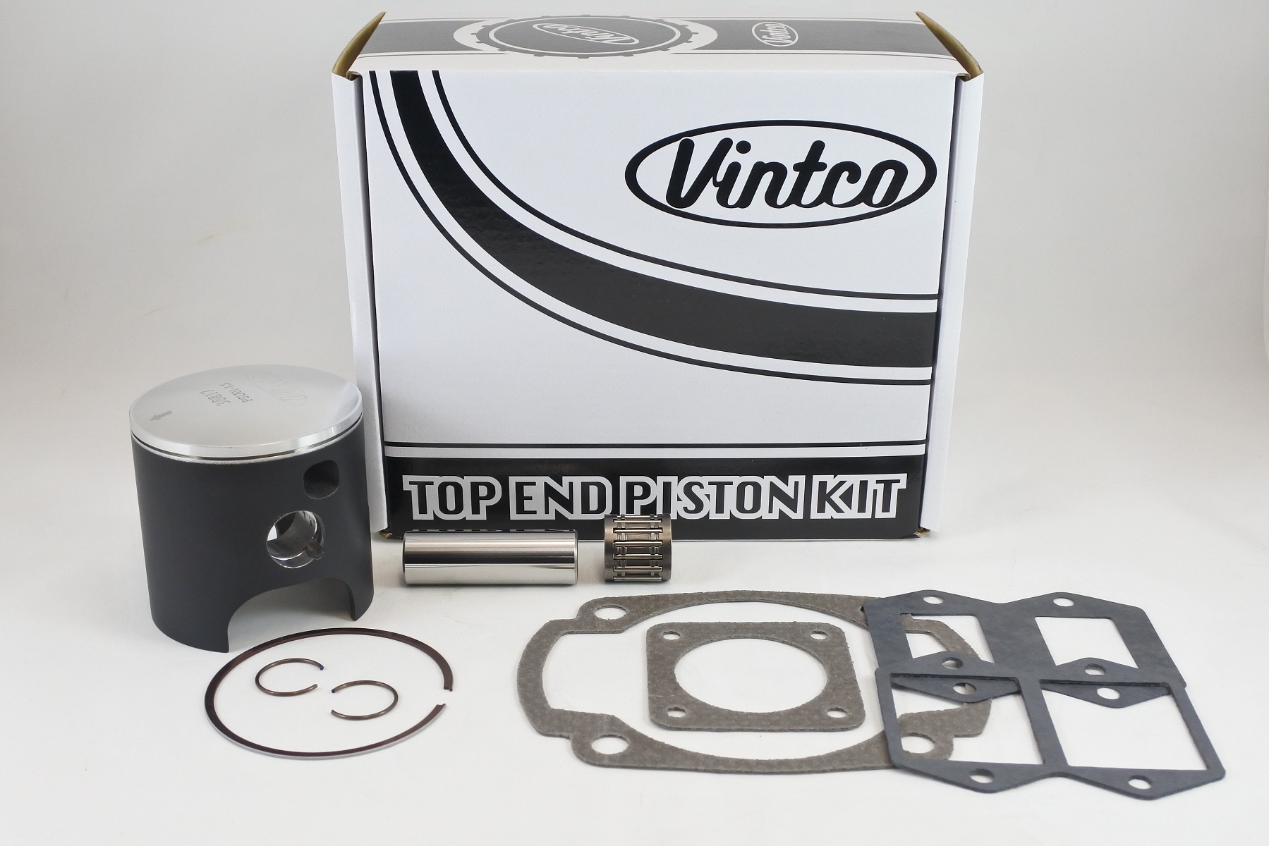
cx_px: 634
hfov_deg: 55.8
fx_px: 1199
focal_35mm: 34
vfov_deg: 38.9
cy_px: 423
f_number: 3.8
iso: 400
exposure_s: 1/125
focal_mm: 12.6
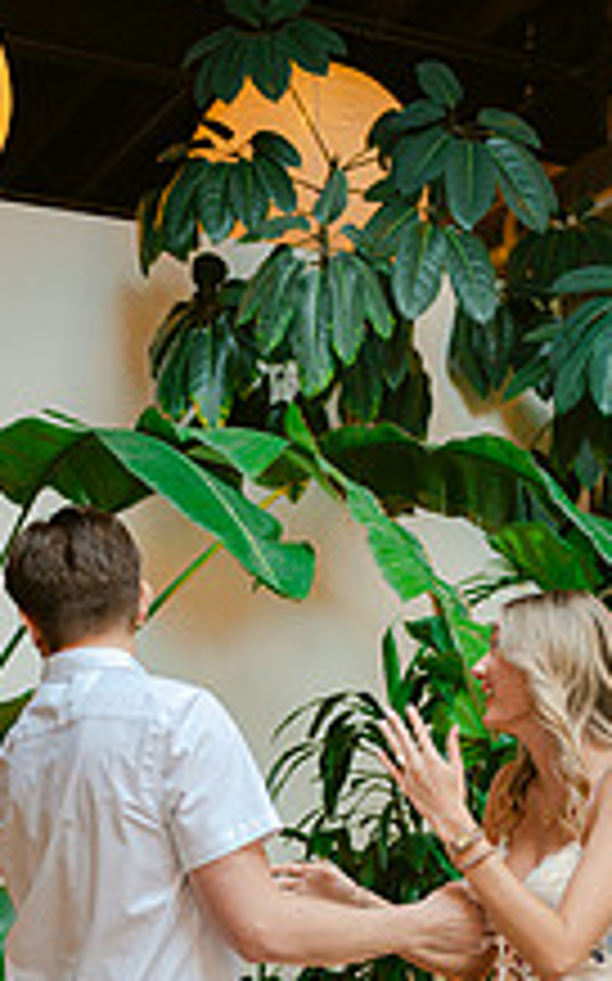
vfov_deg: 28.9
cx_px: 400
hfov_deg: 19.3
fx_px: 1790
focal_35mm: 67
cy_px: 963
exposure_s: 1/250
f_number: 2.8
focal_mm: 31.9
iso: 1000
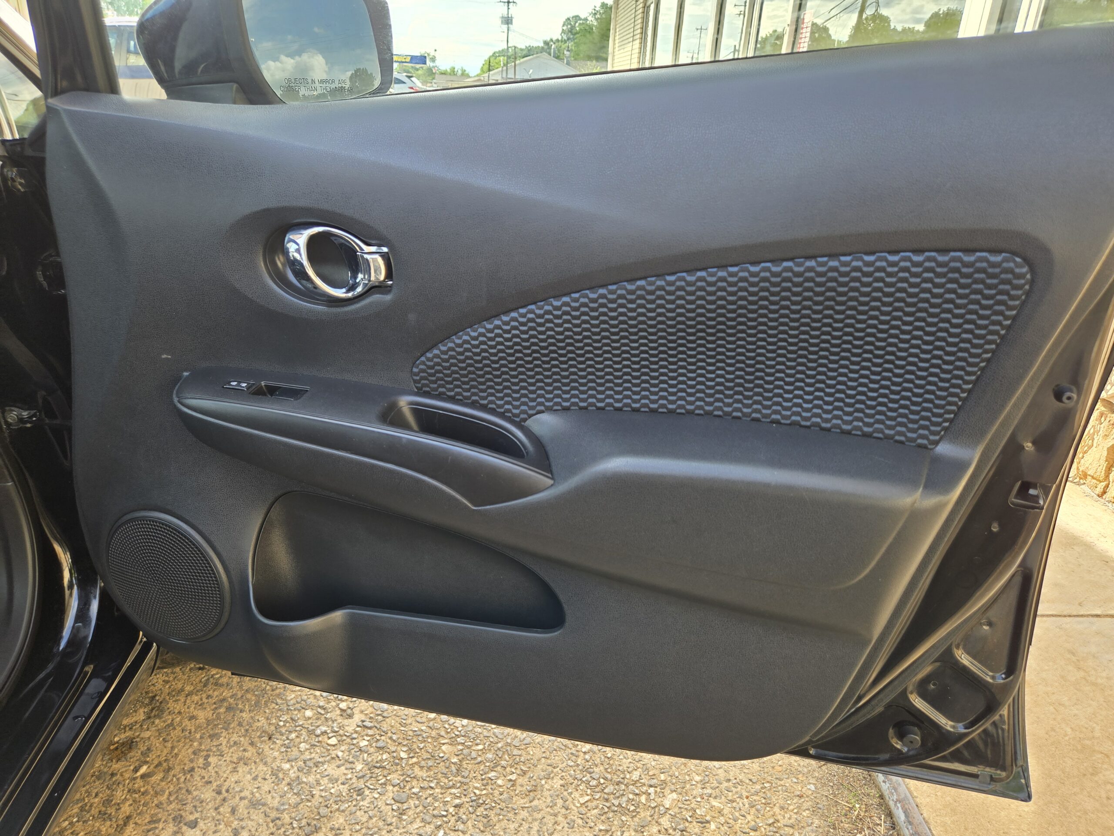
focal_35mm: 23
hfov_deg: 73.9
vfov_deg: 58.9
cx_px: 557
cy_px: 418
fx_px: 740
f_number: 1.8
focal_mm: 5.4
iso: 40
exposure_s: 1/180
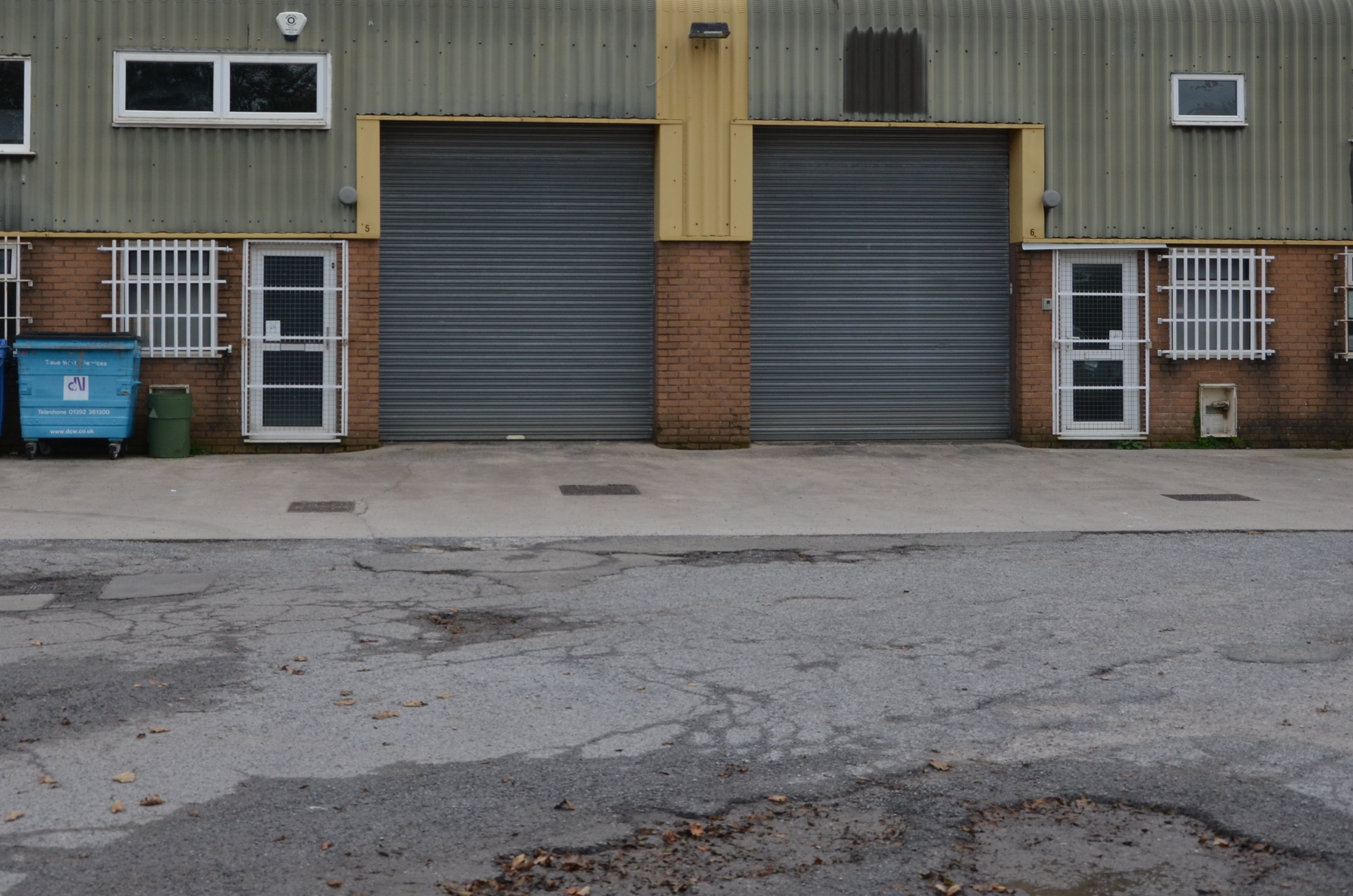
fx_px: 1977
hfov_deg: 37.7
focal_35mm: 53
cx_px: 599
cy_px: 274
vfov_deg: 25.4
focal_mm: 25
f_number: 5.6
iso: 220
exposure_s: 1/125
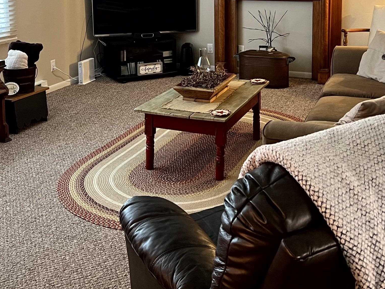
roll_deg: +0.4
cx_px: 207
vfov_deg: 28.0
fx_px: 556
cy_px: 28
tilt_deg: -9.1
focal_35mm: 50
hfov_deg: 38.2
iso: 200
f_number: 1.5
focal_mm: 5.7
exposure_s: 1/60
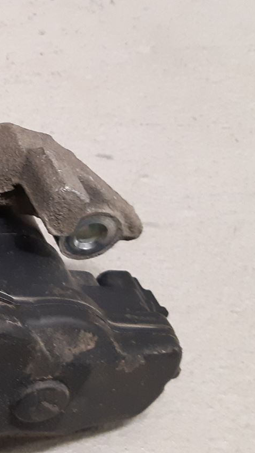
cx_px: -148
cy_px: 141
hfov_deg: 16.0
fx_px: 817
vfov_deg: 30.7
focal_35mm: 68
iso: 250
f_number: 1.7
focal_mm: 3.93
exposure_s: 1/40
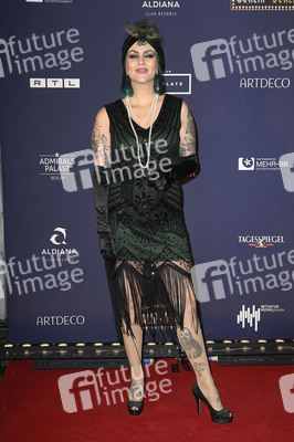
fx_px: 614
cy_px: 221
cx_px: 147
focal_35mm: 50
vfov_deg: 39.6
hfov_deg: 26.9
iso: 400
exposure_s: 1/200
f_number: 5.6
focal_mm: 50
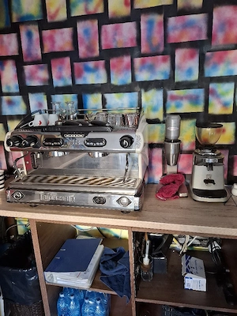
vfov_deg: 73.9
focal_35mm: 23
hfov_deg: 58.9
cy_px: 158
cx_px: 118
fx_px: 210
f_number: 1.8
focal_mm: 5.54
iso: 400
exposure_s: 1/25
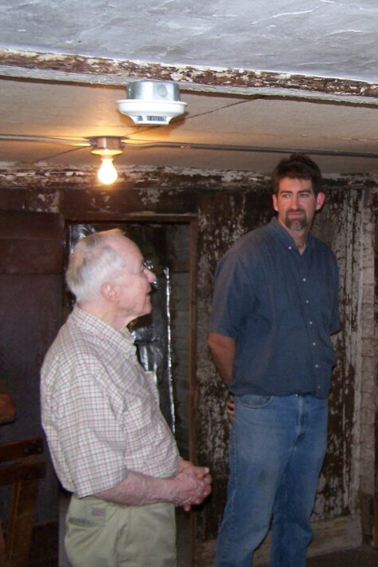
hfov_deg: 22.7
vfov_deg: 35.1
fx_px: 898
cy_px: 280
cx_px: 389
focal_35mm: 57
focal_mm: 6.3
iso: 140
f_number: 2.8
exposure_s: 1/60
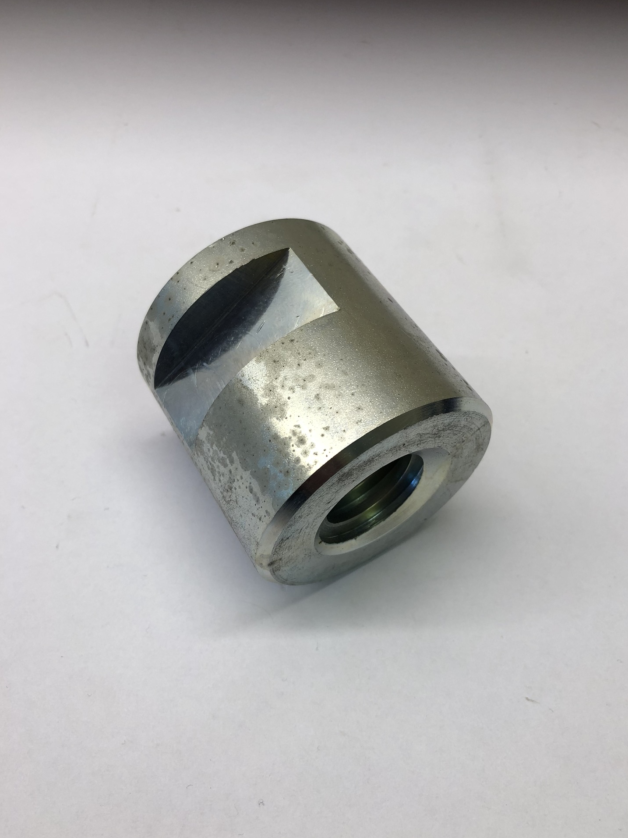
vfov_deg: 60.0
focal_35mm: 30
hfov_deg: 46.8
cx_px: 330
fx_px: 725
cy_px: 421
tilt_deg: -55.1
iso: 32
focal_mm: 3.99
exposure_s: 1/100
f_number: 1.8
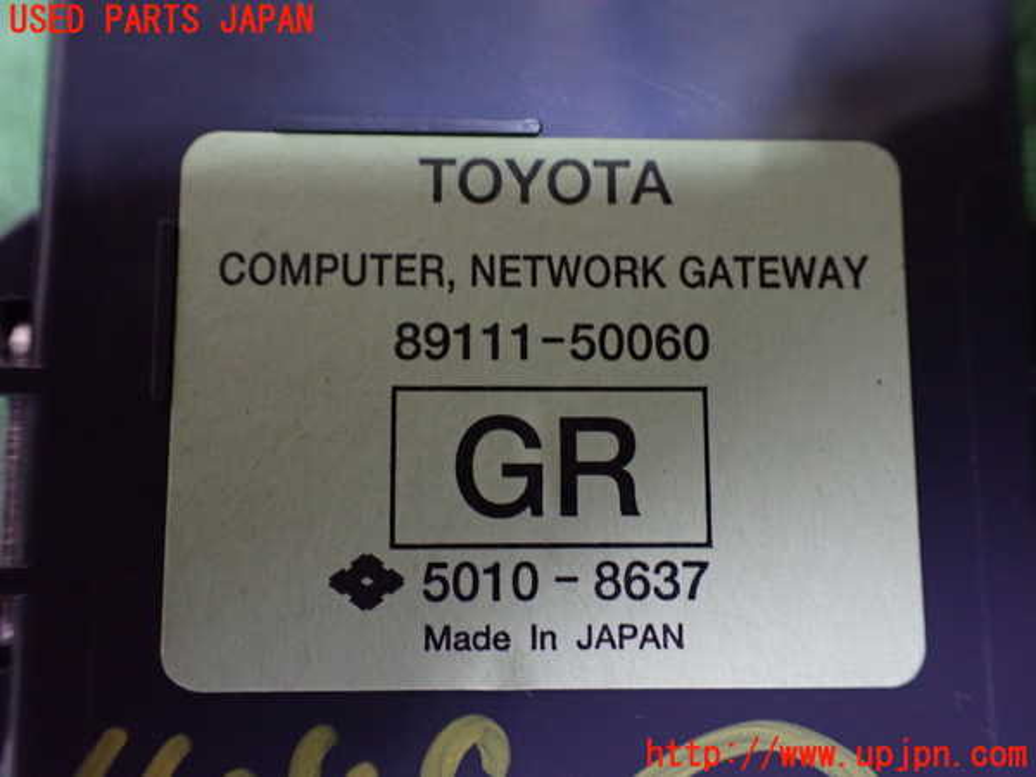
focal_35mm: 30
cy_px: 388
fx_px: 898
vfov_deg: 46.8
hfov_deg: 60.0
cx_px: 518
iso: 800
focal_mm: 5.4
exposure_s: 1/40
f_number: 2.3
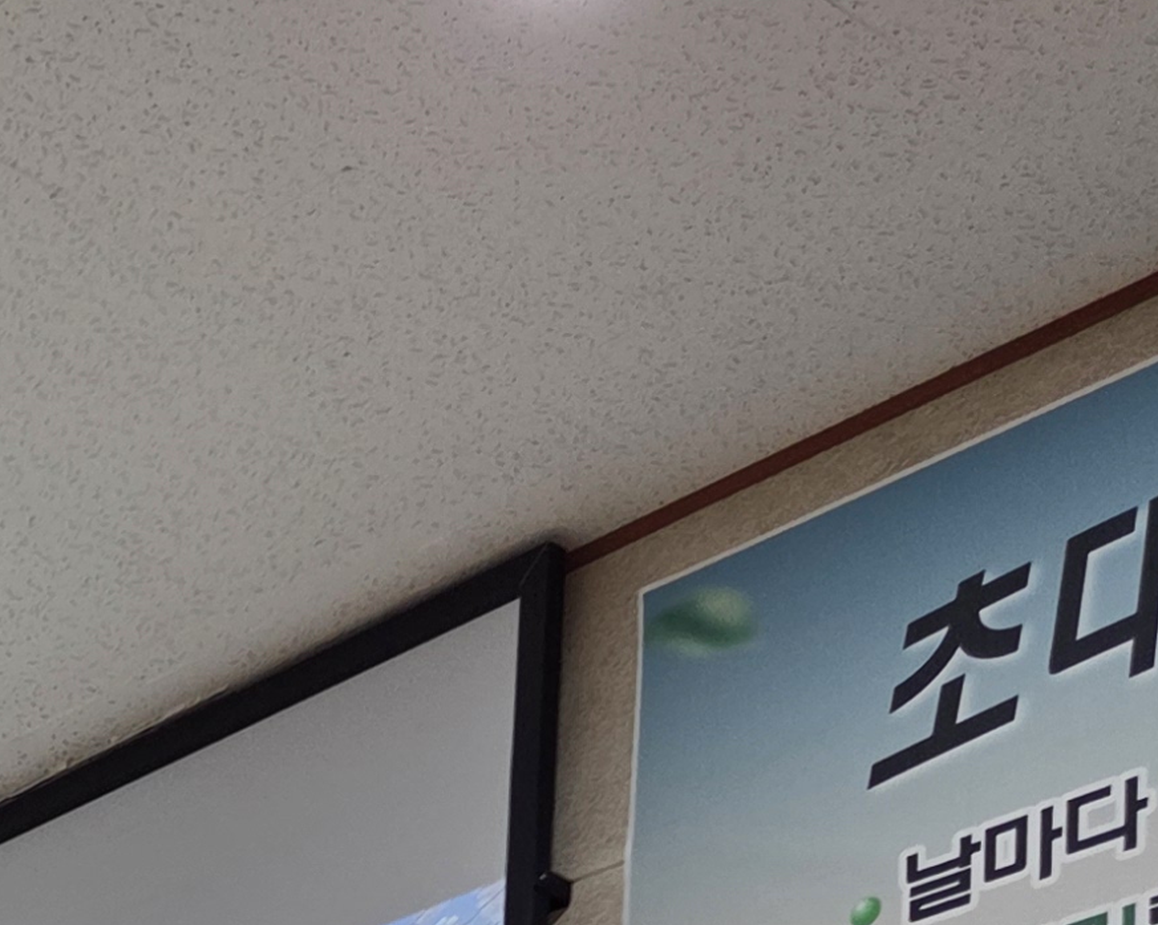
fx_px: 3529
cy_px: 1658
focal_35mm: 103
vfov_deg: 13.4
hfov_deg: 16.2
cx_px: -825
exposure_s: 1/120
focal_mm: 5.4
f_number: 1.8
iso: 160
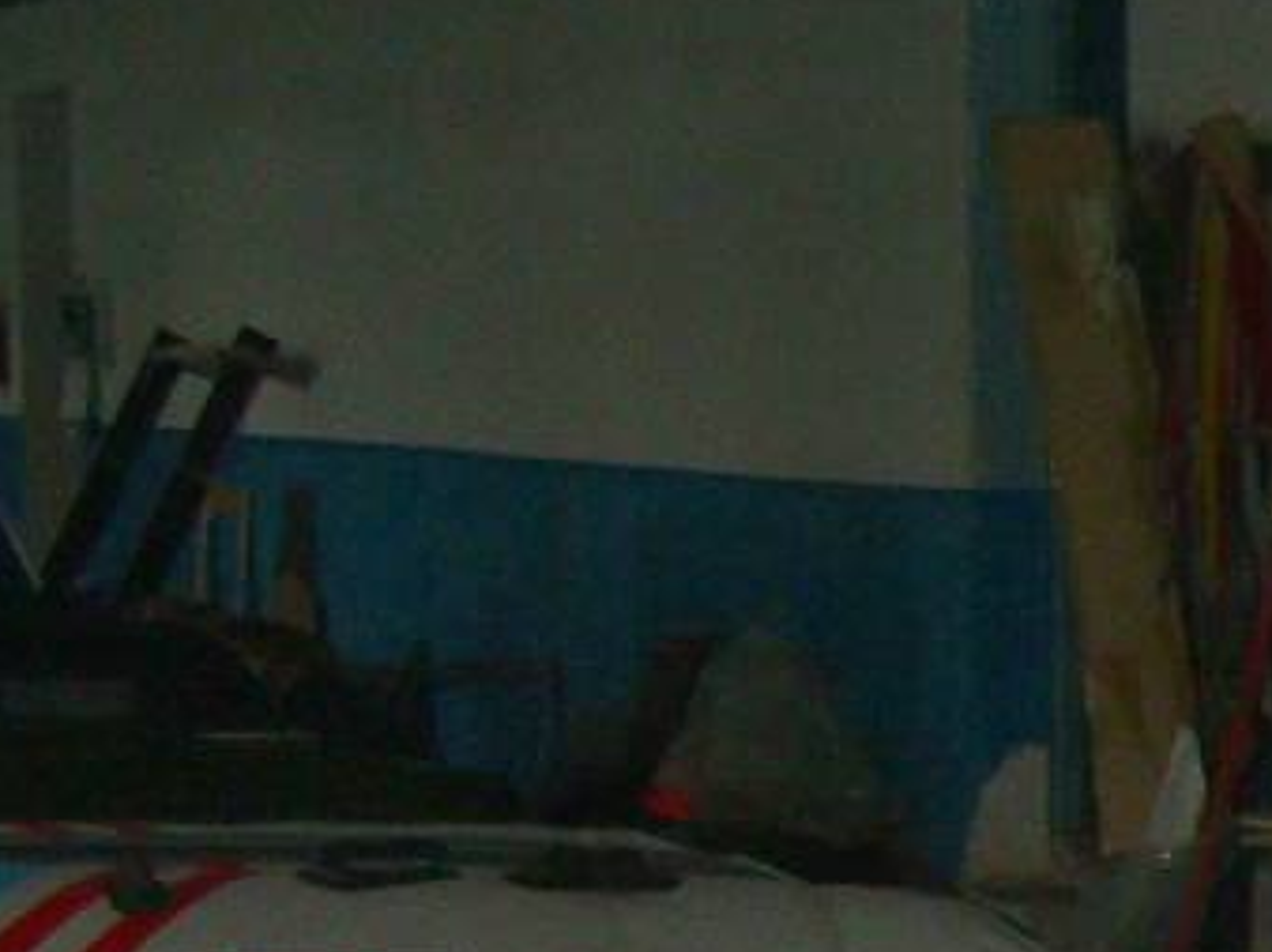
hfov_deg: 10.4
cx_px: 2194
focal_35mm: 180
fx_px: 6610
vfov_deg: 8.1
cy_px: 1212
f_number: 2.8
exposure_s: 1/60
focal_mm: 7.9
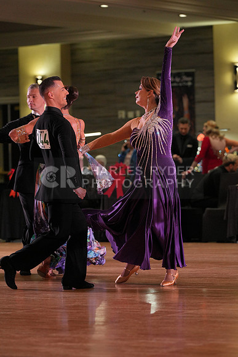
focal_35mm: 156
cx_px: 119
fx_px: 1546
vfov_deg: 13.2
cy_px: 178
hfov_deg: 8.8
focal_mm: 156
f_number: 4
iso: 2000
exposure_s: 1/500
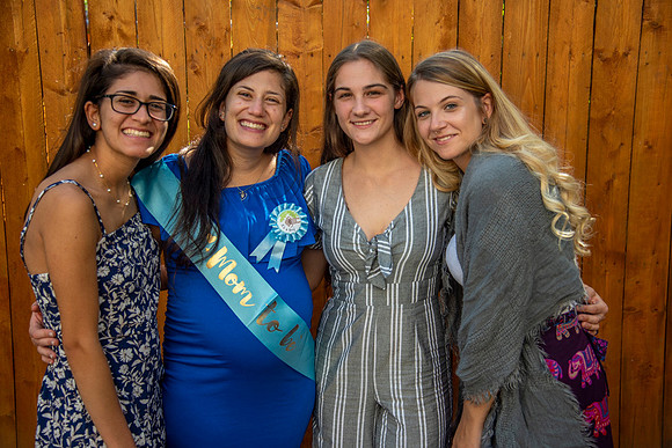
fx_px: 859
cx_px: 336
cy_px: 224
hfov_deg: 42.7
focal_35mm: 46
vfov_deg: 29.3
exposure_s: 1/320
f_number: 4
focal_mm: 46
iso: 125
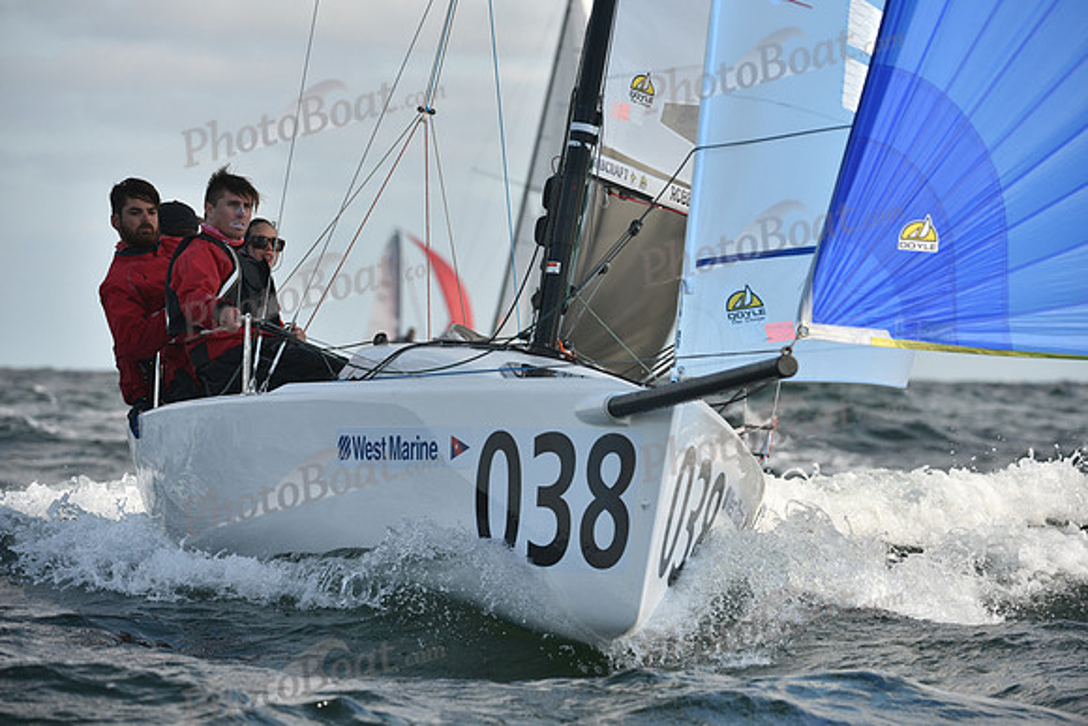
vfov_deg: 5.7
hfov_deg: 8.6
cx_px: 544
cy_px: 363
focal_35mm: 240
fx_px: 7255
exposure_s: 1/1000
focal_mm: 240
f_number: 7.1
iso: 320
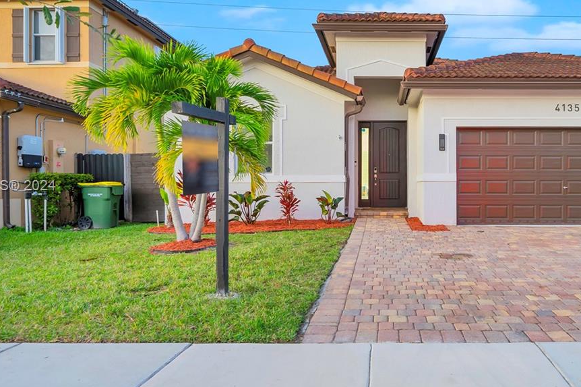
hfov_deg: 67.8
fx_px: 419
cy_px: 187
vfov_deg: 49.5
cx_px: 379
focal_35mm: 26
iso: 400
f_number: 8
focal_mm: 14
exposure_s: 1/10
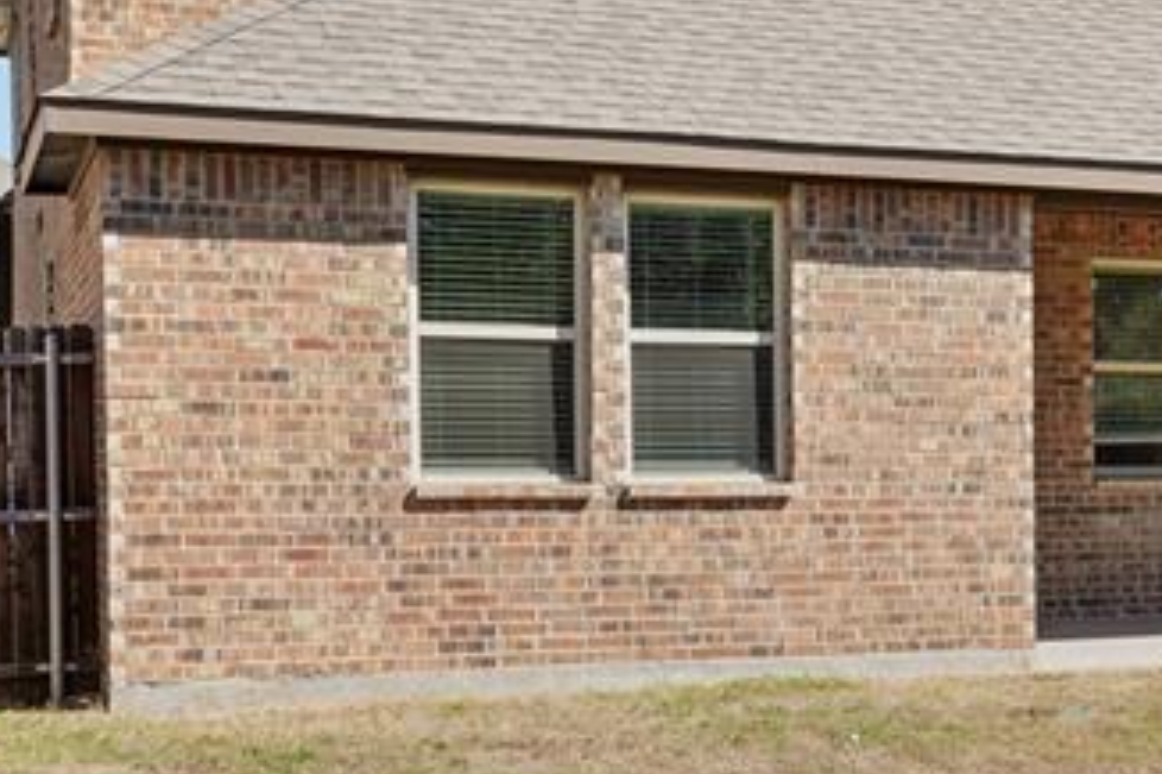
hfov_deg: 29.3
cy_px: 39
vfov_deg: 20.1
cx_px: 1034
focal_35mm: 66
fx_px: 2129
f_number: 8
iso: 100
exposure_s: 1/320
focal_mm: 21
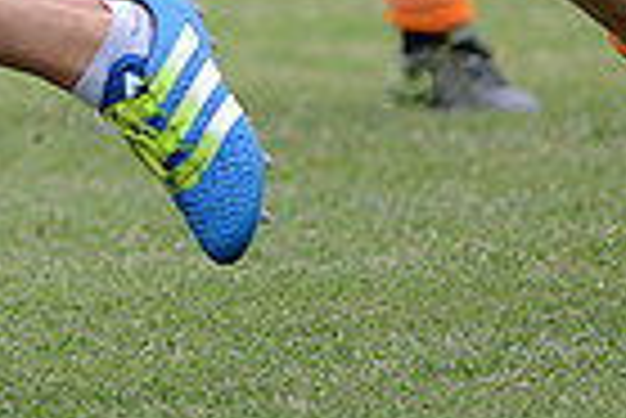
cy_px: -420
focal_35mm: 1254
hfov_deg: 1.6
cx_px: -113
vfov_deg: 1.1
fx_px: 21828
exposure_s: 1/1000
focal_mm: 300
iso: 200
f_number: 2.8
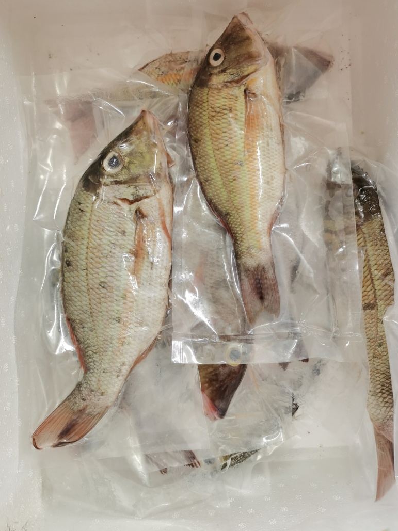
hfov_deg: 49.7
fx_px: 430
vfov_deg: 63.4
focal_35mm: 28
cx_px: 198
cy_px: 273
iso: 160
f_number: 1.8
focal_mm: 5.58
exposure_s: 1/45
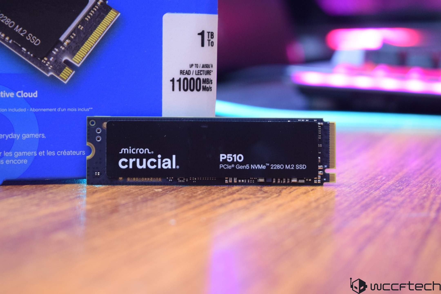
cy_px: 147
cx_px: 220
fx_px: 1011
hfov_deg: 24.6
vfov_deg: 16.6
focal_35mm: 82
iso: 1600
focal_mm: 55
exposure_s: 1/8
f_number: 6.3
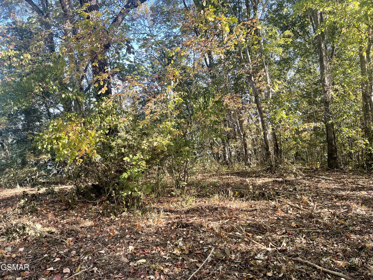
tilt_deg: -8.0
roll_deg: +6.7
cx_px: 186
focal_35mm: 25
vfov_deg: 54.9
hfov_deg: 69.4
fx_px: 269
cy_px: 140
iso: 32
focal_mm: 5.1
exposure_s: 1/217
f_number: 1.6
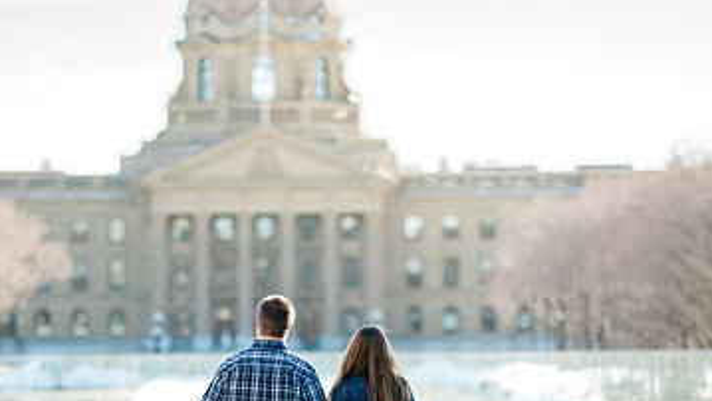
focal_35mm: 144
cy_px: 333
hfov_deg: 14.9
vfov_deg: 8.4
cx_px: 319
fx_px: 2719
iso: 100
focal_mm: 85
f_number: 1.4
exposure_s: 1/1600
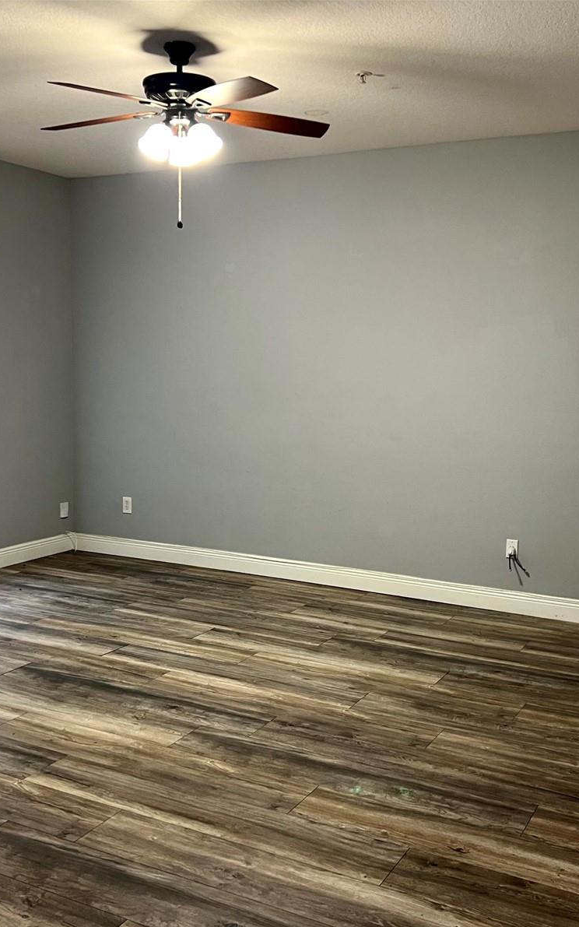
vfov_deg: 52.8
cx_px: 276
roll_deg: -0.4
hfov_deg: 34.4
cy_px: 466
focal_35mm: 37
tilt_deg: -6.8
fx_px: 934
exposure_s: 1/60
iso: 200
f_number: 1.5
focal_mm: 5.7
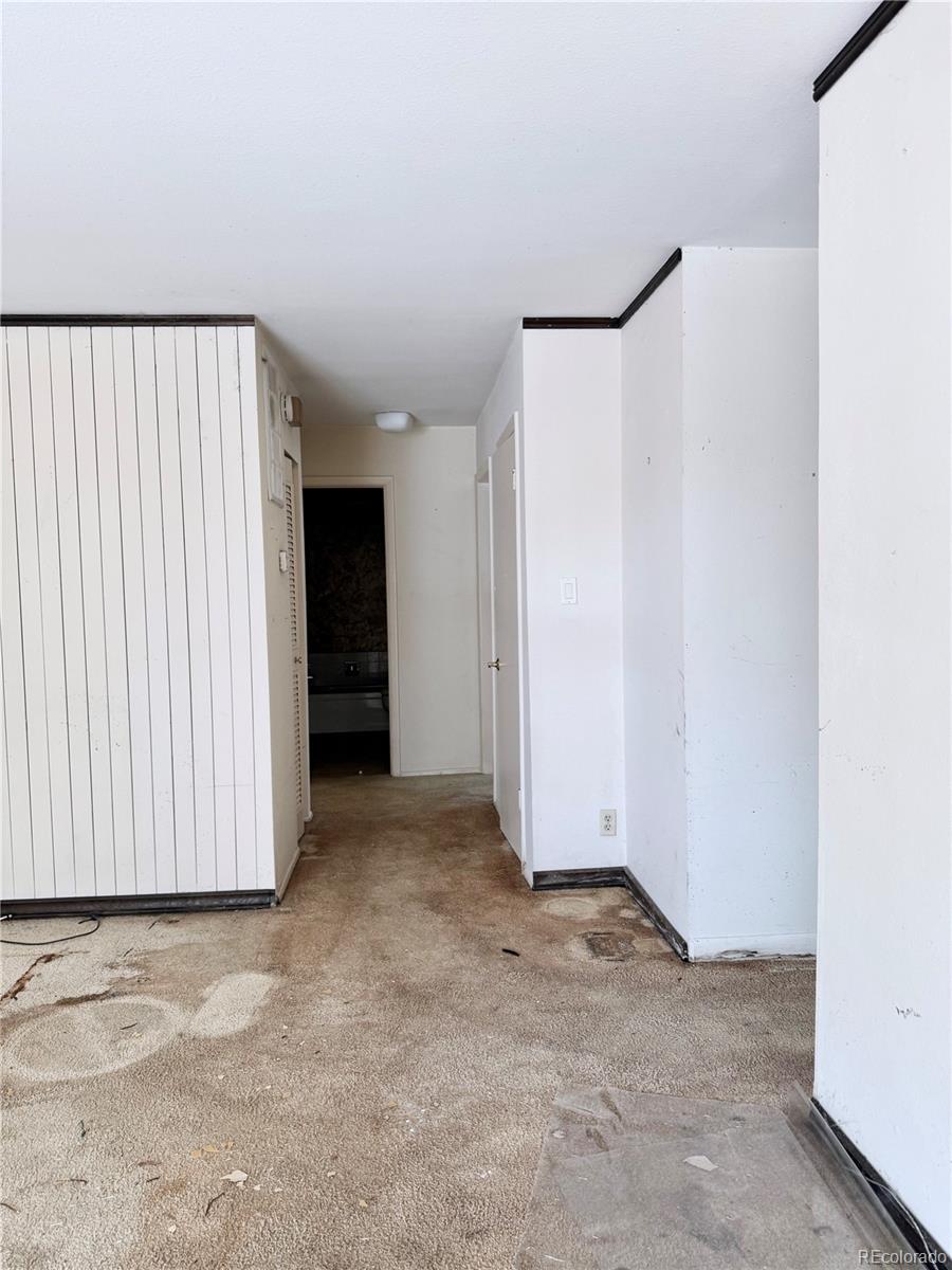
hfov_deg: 56.8
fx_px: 880
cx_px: 476
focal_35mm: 24
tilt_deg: -2.7
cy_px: 635
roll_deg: +0.8
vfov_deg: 71.6
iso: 125
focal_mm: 6.76
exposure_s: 1/60
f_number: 1.78
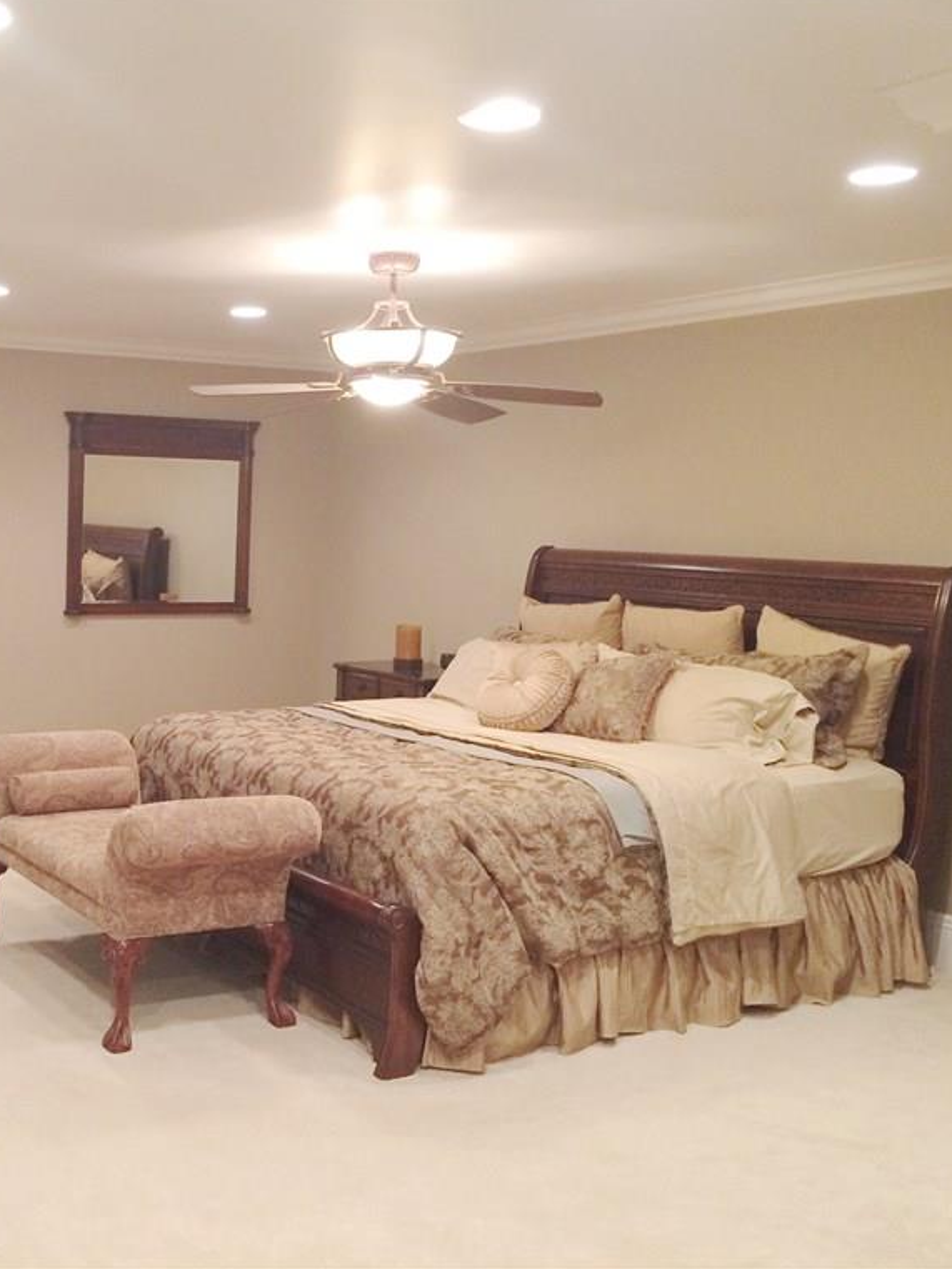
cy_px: 630
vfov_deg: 47.9
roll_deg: -1.4
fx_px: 1430
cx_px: 167
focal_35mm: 39
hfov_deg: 35.4
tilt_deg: -4.0
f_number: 2.2
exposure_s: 1/30
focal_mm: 4.15
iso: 200
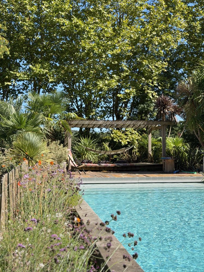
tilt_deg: +2.2
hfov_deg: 30.3
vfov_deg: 39.7
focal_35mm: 48
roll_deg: -0.5
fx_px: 377
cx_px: 102
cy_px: 136
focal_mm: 6.76
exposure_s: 1/2667
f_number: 1.78
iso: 64
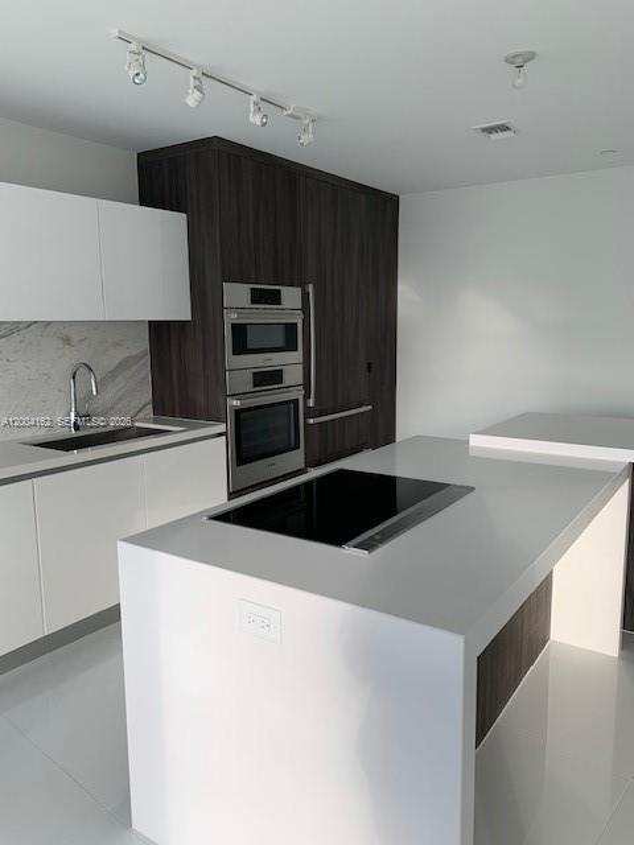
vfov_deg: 67.3
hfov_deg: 53.1
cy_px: 422
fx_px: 635
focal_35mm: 26
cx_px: 317
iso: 25
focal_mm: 4.25
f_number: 1.8
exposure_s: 1/122
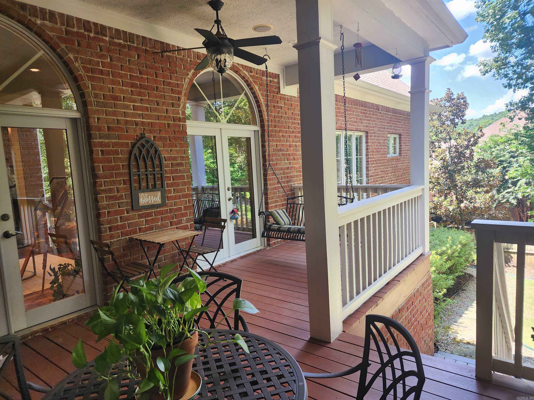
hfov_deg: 73.9
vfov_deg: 58.9
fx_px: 355
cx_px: 267
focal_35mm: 23
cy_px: 200
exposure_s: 1/180
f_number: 1.8
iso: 80
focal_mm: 6.4
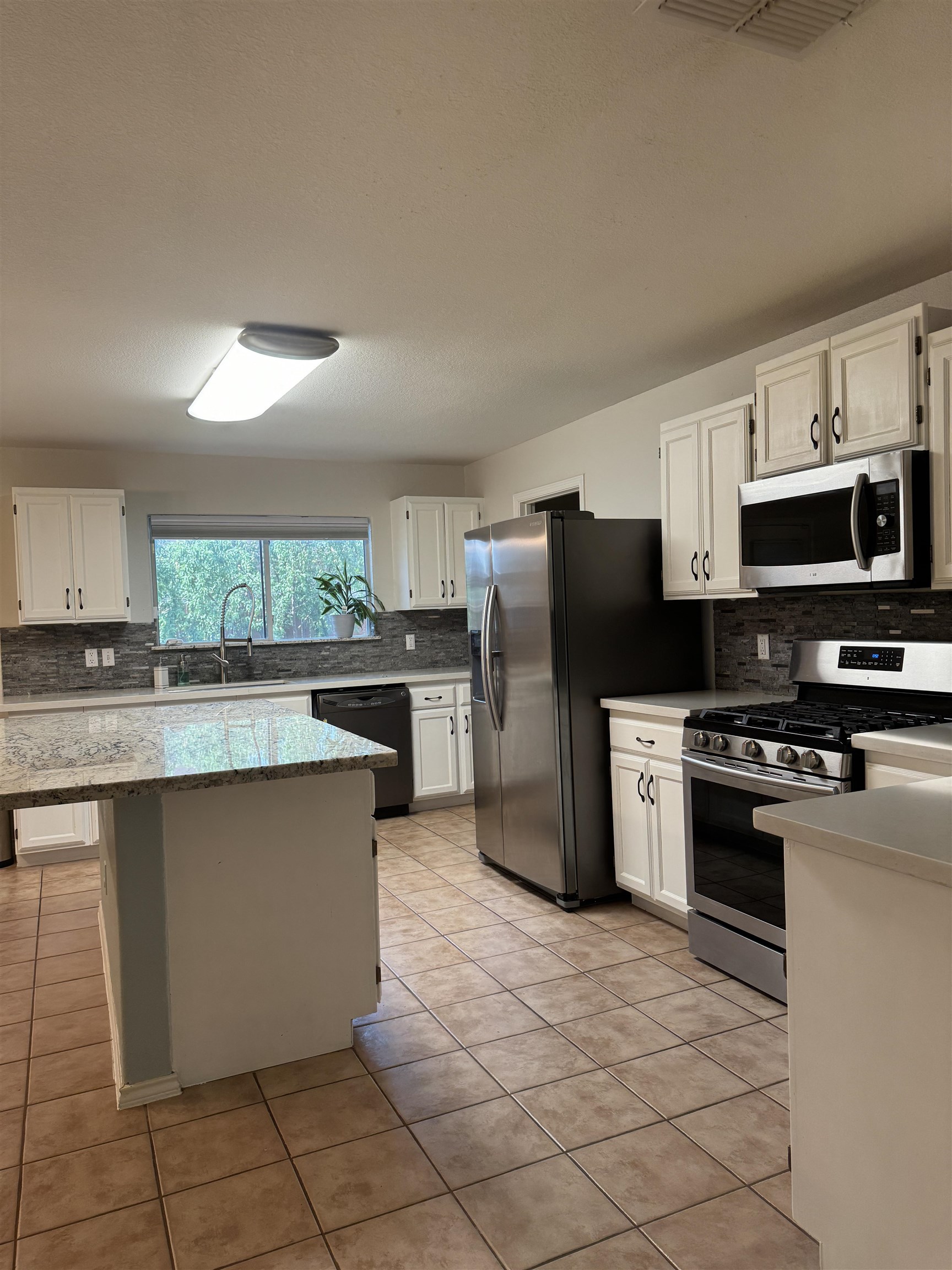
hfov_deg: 56.8
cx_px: 476
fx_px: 880
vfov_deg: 71.6
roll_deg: +3.2
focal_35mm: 24
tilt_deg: -2.3
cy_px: 635
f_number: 1.78
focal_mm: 6.76
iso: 200
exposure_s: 1/120
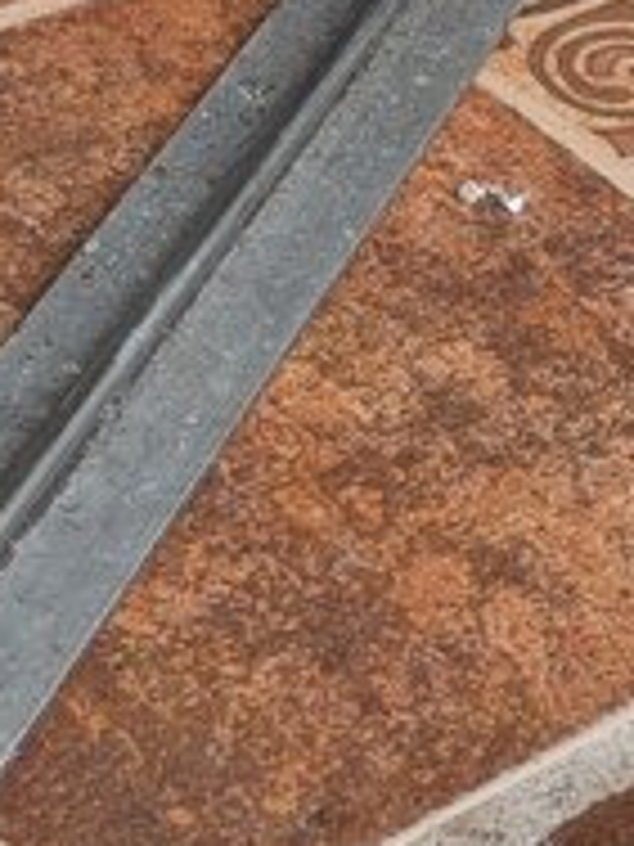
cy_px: 297
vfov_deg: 15.7
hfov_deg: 11.9
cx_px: 308
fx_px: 3053
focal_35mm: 125
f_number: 1.7
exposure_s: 1/394
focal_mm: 4.53
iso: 29
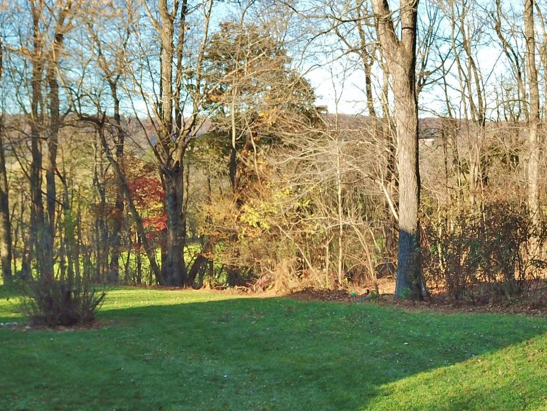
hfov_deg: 35.5
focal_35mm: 52
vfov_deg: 28.0
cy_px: 192
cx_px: 443
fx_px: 822
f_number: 2.2
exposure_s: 1/266
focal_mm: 4.73
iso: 100
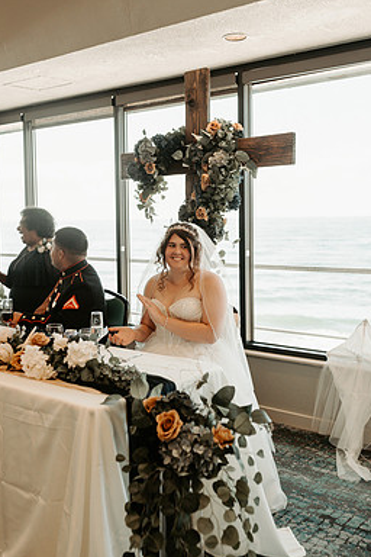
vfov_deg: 47.3
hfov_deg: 32.6
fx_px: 634
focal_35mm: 41
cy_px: 252
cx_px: 165
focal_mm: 35
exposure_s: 1/320
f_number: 2.8
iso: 320
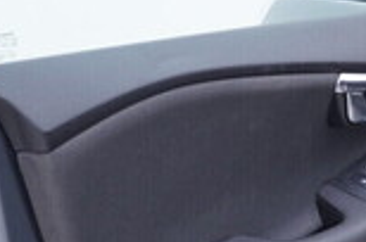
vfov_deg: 10.6
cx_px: 544
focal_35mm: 129
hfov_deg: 14.8
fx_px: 1309
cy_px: 117
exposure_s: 1/40
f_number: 2.8
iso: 125
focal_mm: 24
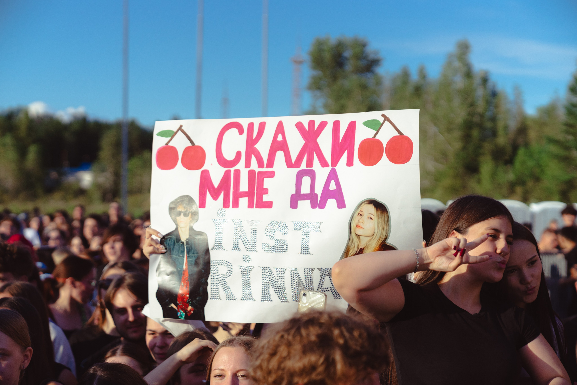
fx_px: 1042
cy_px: 192
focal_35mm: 65
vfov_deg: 20.9
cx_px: 288
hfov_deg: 31.0
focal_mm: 65
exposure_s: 1/5000
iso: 400
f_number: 2.8
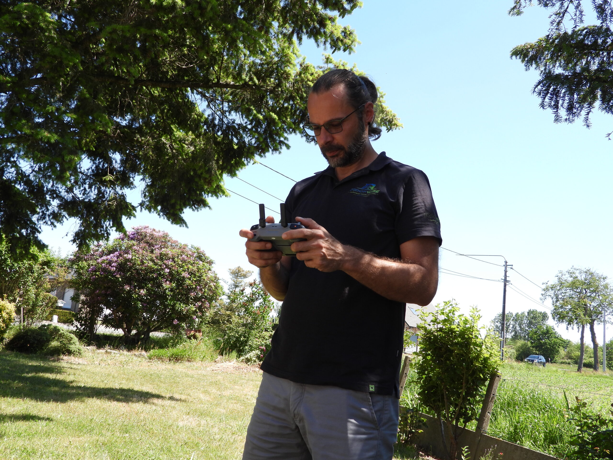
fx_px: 531
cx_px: 306
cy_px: 230
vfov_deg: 46.8
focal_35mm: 30
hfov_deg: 60.0
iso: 100
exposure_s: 1/500
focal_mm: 5.4
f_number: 3.2
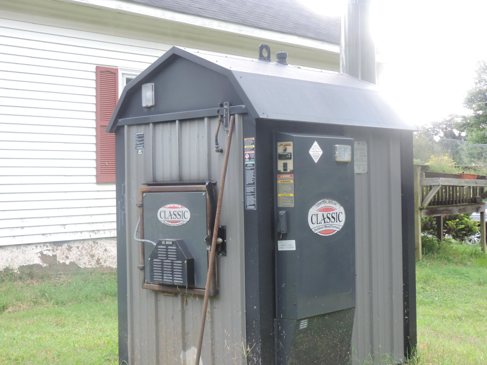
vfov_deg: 26.6
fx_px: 774
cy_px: 182
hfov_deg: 34.9
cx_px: 244
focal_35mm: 55
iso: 400
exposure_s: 1/40
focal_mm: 9.8
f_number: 3.7
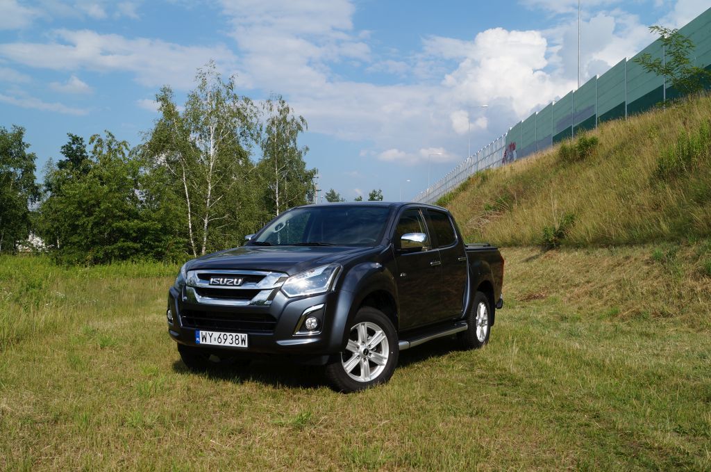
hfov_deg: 53.2
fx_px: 710
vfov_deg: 36.7
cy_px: 236
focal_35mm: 36
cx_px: 356
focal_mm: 24
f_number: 13
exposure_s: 1/160
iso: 100
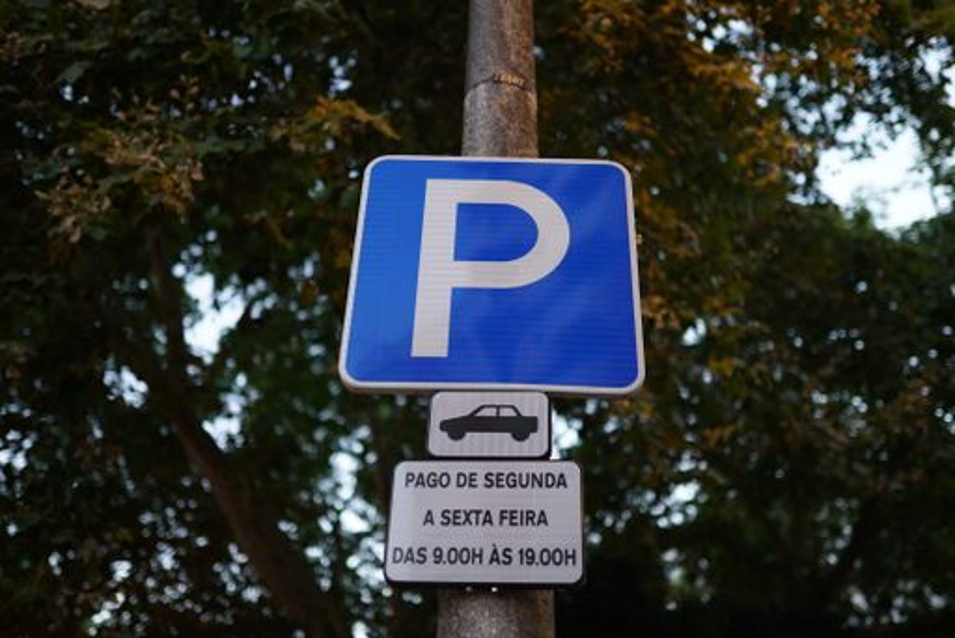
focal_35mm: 35
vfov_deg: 37.9
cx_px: 478
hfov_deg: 54.4
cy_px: 319
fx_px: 929
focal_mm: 35
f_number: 1.4
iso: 200
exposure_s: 1/100
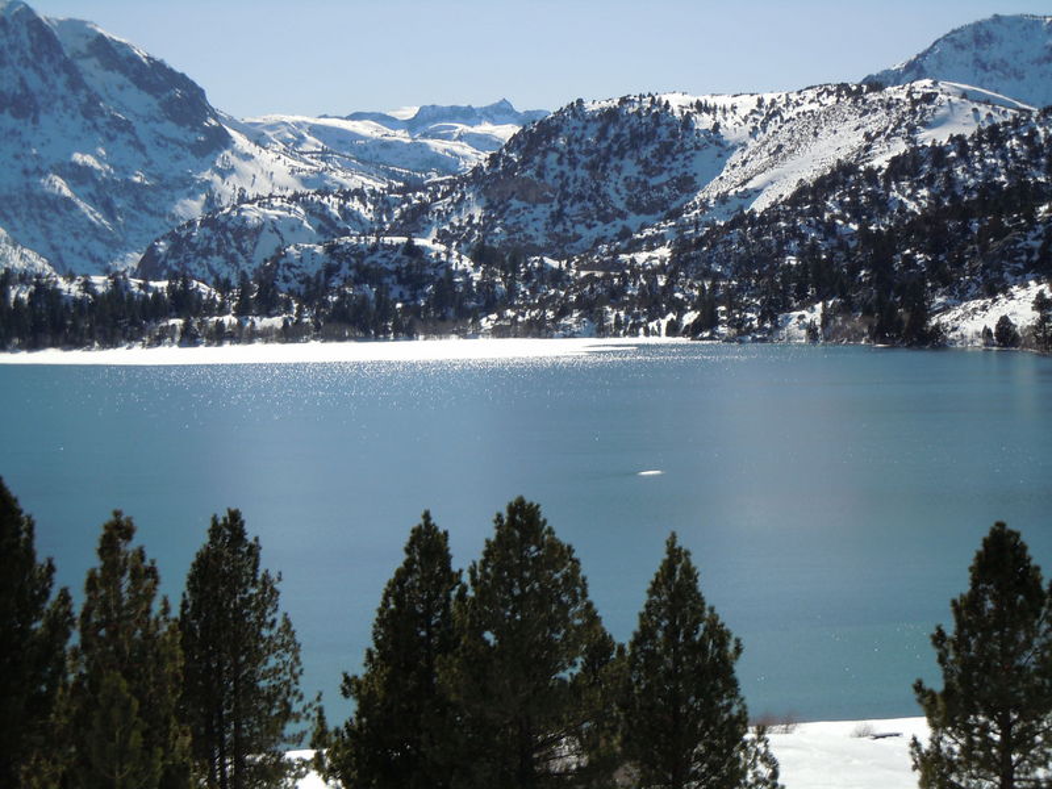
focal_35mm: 77
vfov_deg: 19.1
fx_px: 2340
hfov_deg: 25.3
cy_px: 394
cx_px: 526
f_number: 8.6
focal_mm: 13.9
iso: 100
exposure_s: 1/320
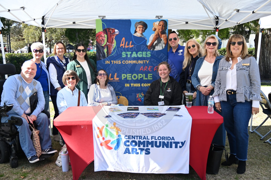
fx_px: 263
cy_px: 90
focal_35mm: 35
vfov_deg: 37.9
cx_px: 136
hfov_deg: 54.4
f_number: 5
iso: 200
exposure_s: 1/250
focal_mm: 35
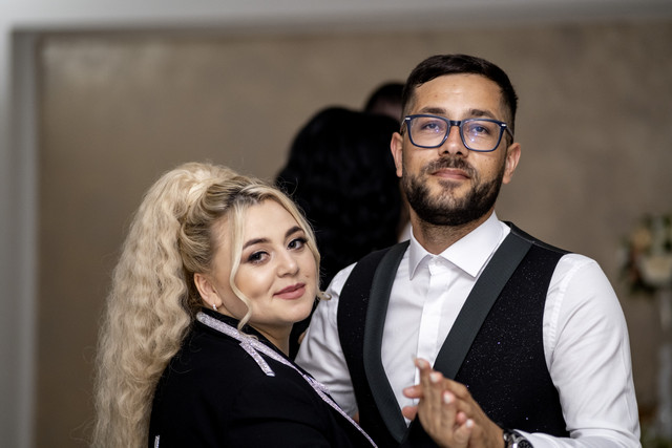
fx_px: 2390
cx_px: 336
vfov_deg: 10.7
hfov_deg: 16.0
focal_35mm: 128
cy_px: 224
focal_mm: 85
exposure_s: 1/200
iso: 1000
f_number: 1.8
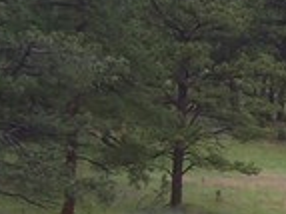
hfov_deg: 8.5
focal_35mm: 213
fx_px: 1758
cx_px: 682
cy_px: 344
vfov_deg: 6.8
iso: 80
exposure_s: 1/250
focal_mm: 6.3
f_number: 2.8
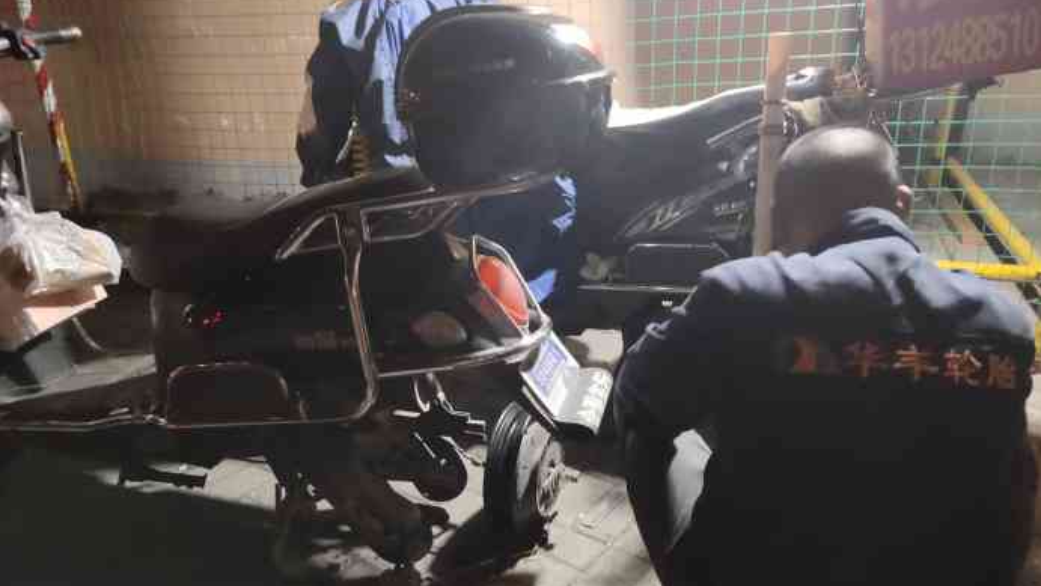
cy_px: 362
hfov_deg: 61.0
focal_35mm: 32
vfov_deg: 36.5
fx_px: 883
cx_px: 526
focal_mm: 4.27
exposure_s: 1/17
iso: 819
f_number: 1.8
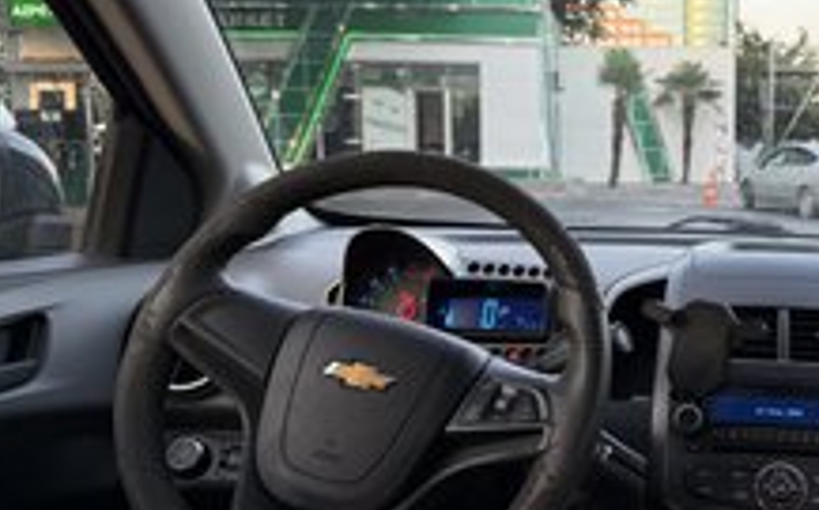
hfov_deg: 39.9
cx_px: 717
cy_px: 230
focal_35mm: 47
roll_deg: +0.2
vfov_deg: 27.3
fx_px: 1048
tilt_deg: -4.6
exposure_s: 1/242
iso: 125
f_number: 1.78
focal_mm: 6.76
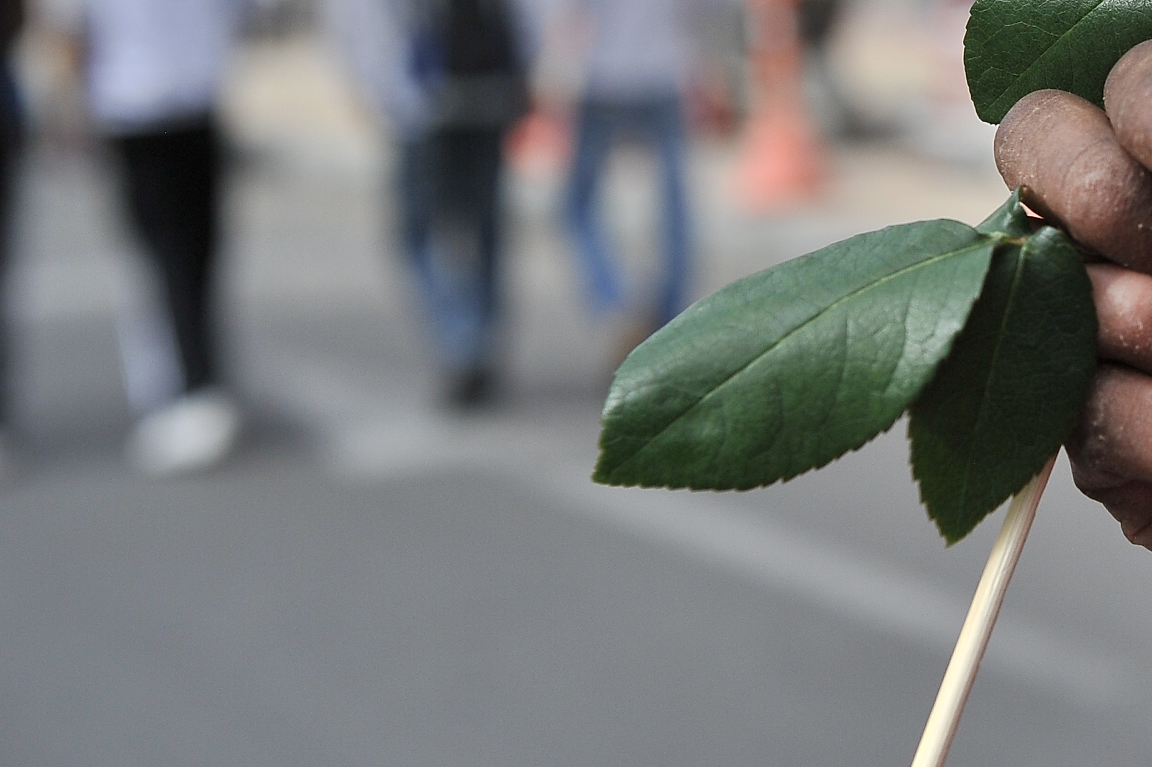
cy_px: 125
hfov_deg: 19.7
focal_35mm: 101
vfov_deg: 13.5
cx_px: 1128
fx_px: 3230
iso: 640
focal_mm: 44
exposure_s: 1/2000
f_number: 4.5
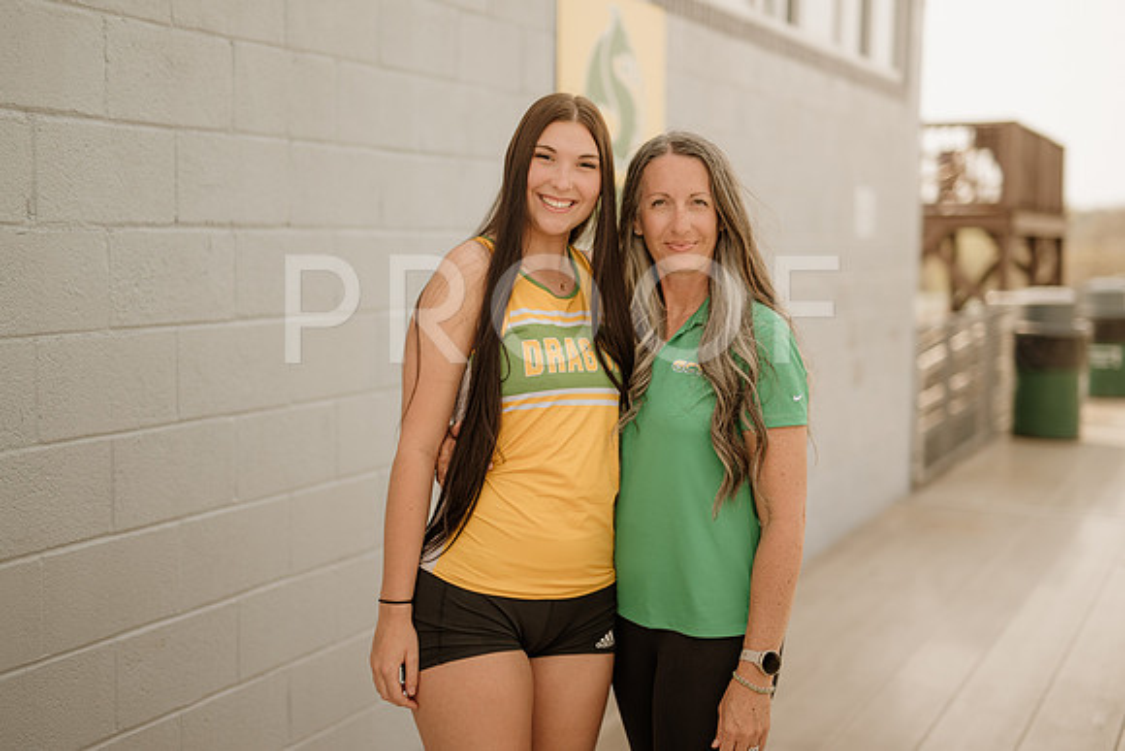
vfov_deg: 27.0
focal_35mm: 50
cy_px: 376
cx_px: 562
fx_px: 1563
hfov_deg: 39.6
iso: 320
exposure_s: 1/4000
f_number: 3.2
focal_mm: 50
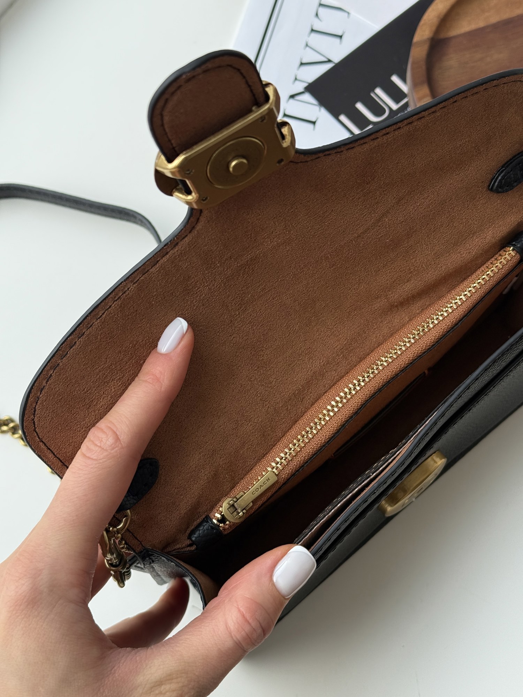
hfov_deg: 30.3
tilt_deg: -70.3
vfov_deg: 39.7
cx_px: 262
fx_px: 967
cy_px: 348
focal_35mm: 48
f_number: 1.78
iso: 125
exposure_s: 1/242
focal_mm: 6.76
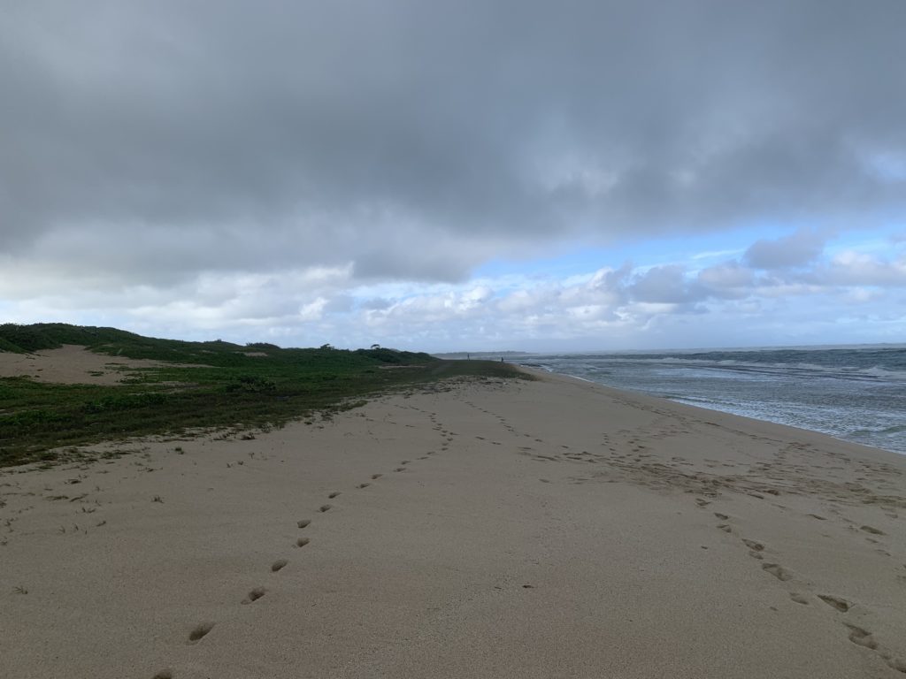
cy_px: 340
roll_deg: +0.5
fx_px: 680
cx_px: 453
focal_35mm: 26
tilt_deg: +2.1
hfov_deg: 67.3
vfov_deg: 53.1
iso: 25
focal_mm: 4.25
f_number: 1.8
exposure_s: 1/1111
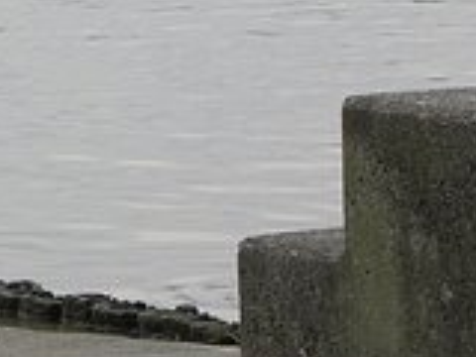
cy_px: 110
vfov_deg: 2.5
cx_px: -253
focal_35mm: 590
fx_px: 8113
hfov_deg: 3.3
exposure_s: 1/135
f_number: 4.5
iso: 114
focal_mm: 32.7
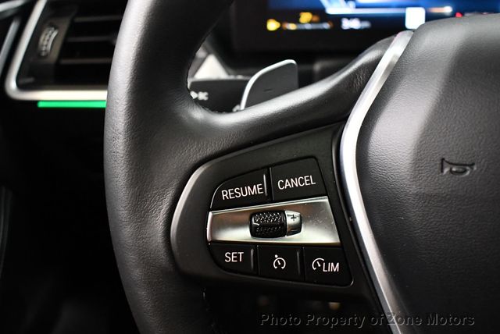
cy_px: 167
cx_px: 250
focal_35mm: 40
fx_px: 556
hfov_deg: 48.4
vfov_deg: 33.5
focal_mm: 20
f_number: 3.8
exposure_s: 1/60
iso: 3200
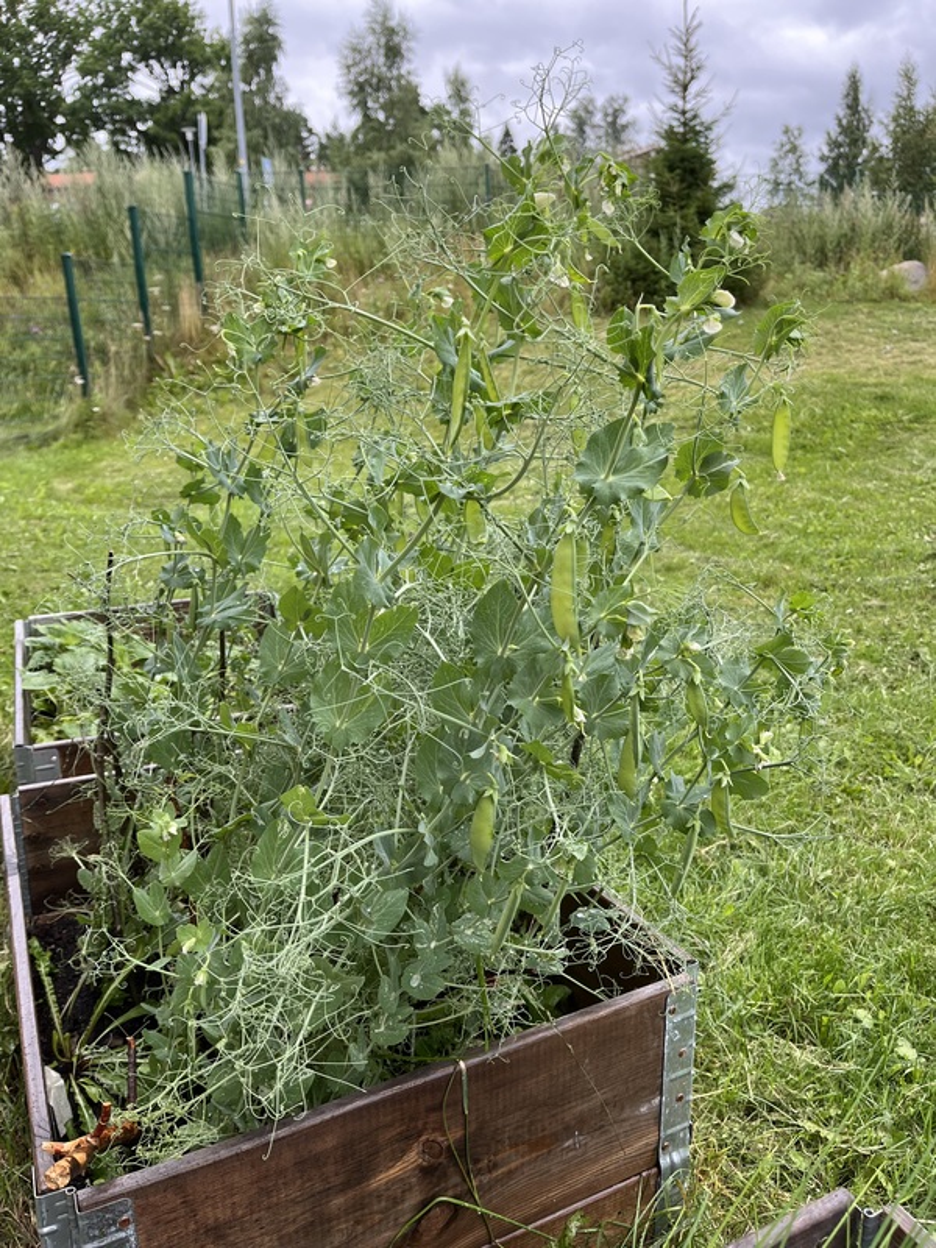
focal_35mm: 26
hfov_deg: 53.1
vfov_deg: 67.3
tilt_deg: -18.2
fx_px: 937
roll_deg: +3.2
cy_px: 624
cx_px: 468
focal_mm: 5.1
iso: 50
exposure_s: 1/437
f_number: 1.6
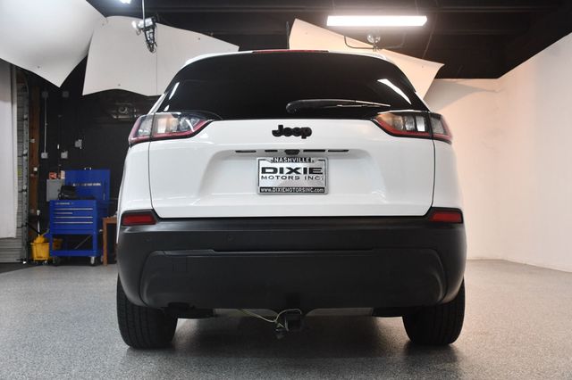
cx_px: 286
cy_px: 190
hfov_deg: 55.8
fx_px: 540
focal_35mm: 34
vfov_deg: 38.8
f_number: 3.8
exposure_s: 1/125
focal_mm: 23
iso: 1800
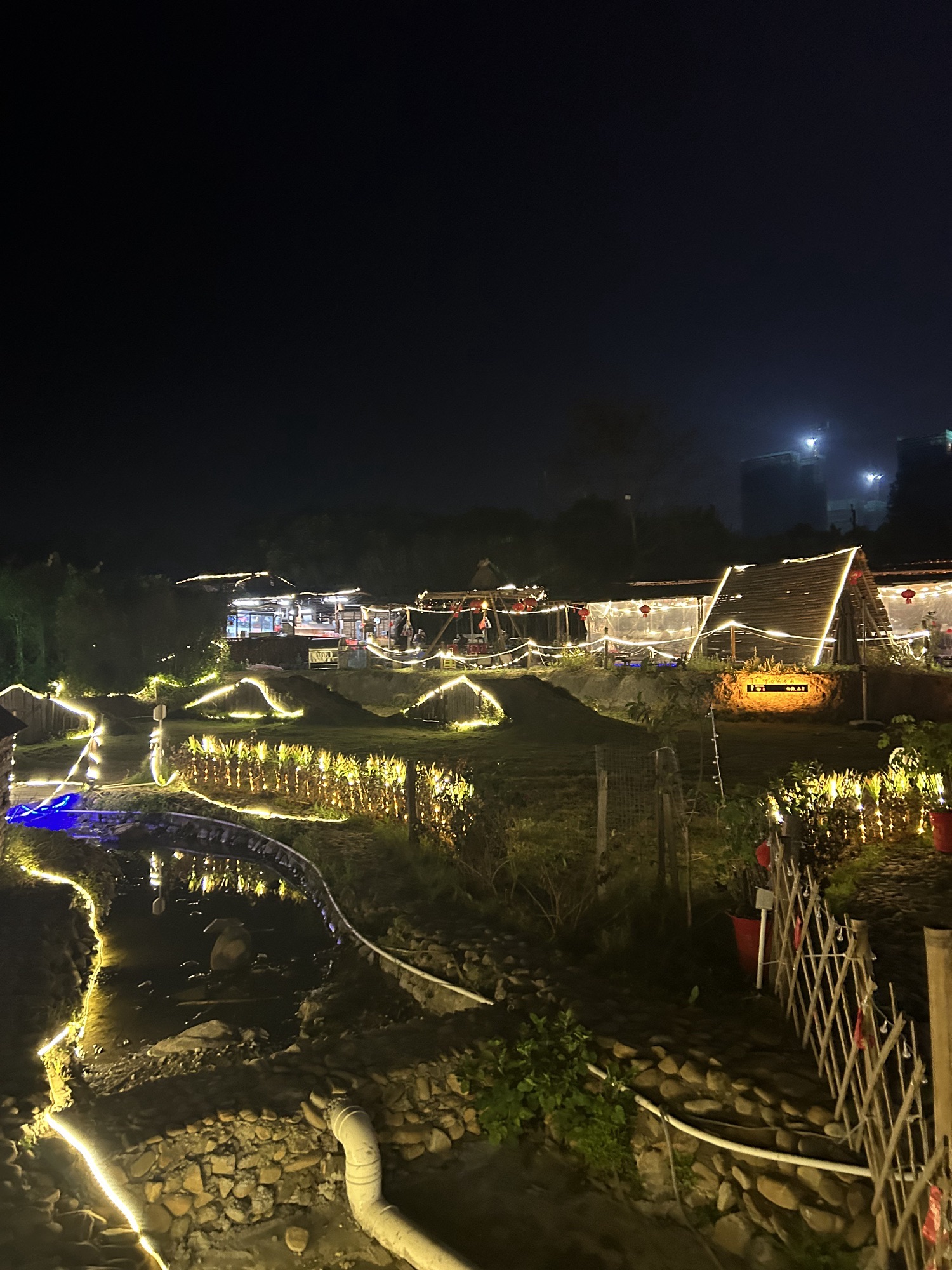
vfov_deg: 67.3
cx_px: 476
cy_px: 635
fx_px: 953
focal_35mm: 26
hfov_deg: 53.1
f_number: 1.5
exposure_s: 1/33
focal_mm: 5.7
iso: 640
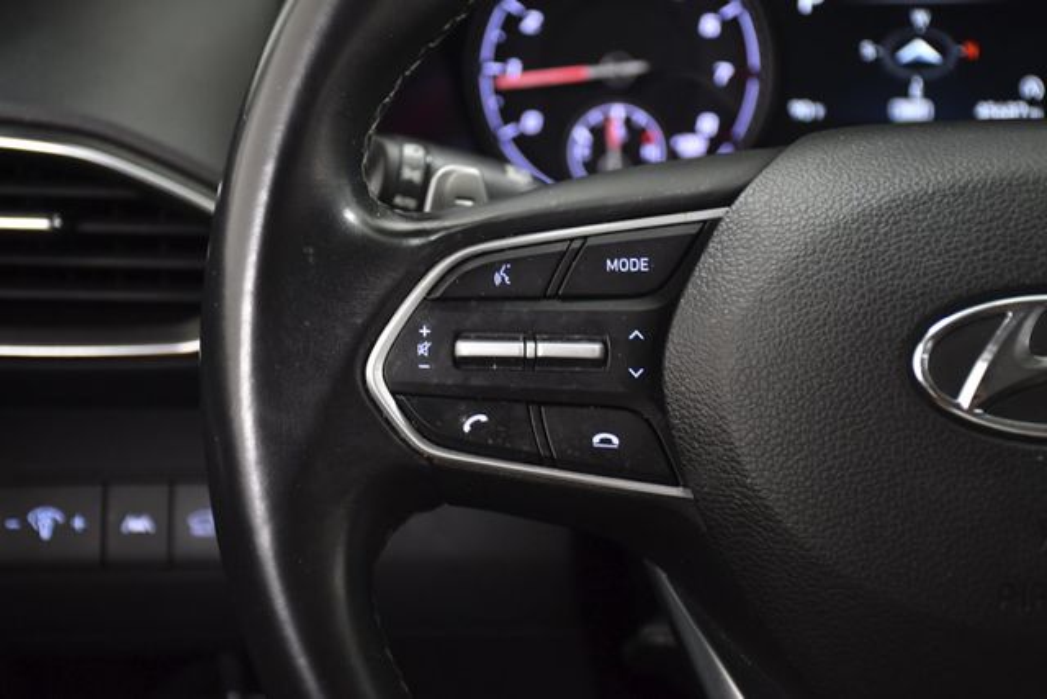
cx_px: 524
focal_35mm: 75
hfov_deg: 27.0
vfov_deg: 18.2
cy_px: 350
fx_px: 2182
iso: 1250
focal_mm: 50
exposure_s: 1/100
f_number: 4.8
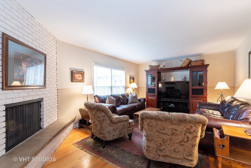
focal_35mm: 15
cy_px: 84
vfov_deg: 77.3
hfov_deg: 100.4
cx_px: 126
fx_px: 105
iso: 200
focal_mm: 15
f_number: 11
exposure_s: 2
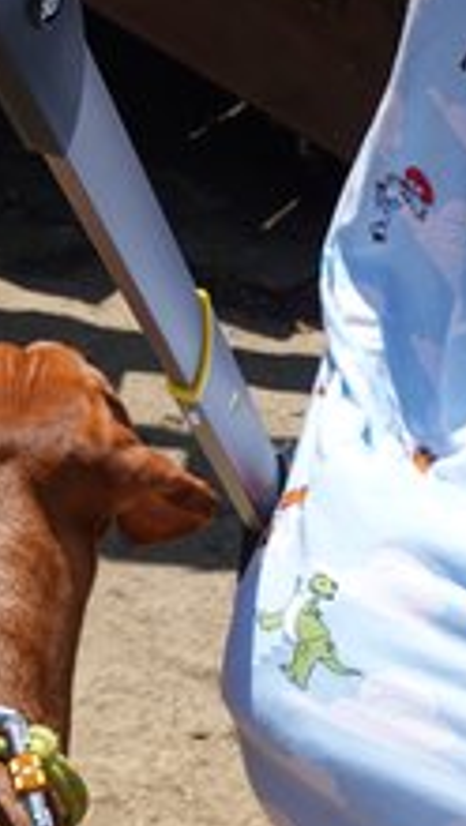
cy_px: 293
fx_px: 1601
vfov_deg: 28.8
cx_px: 451
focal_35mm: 73
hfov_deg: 16.3
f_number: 4
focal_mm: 9
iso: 100
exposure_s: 1/800
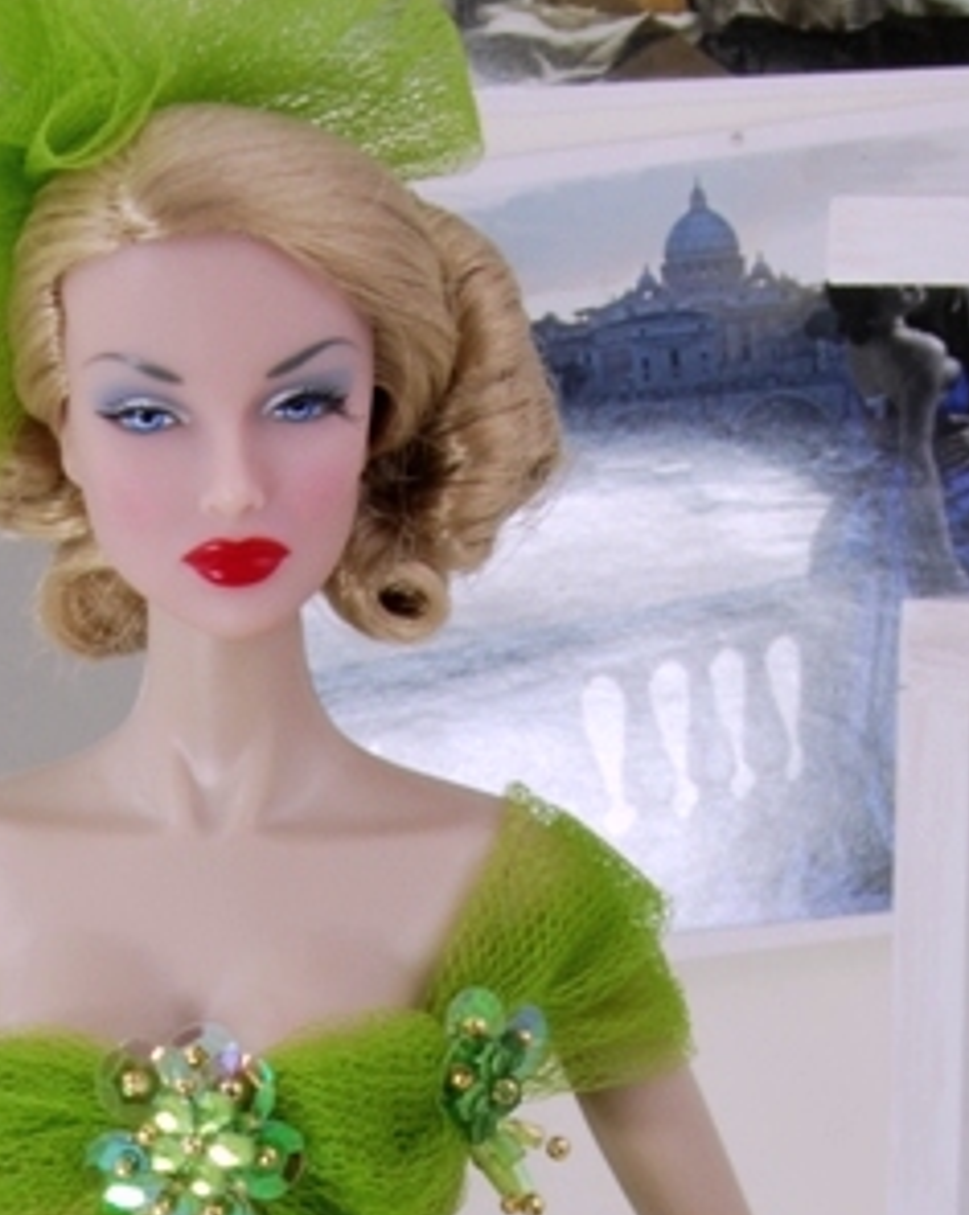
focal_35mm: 166
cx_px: 166
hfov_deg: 9.3
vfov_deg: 11.2
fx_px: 5963
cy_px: 1728
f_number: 22
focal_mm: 34
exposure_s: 1/3
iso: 200
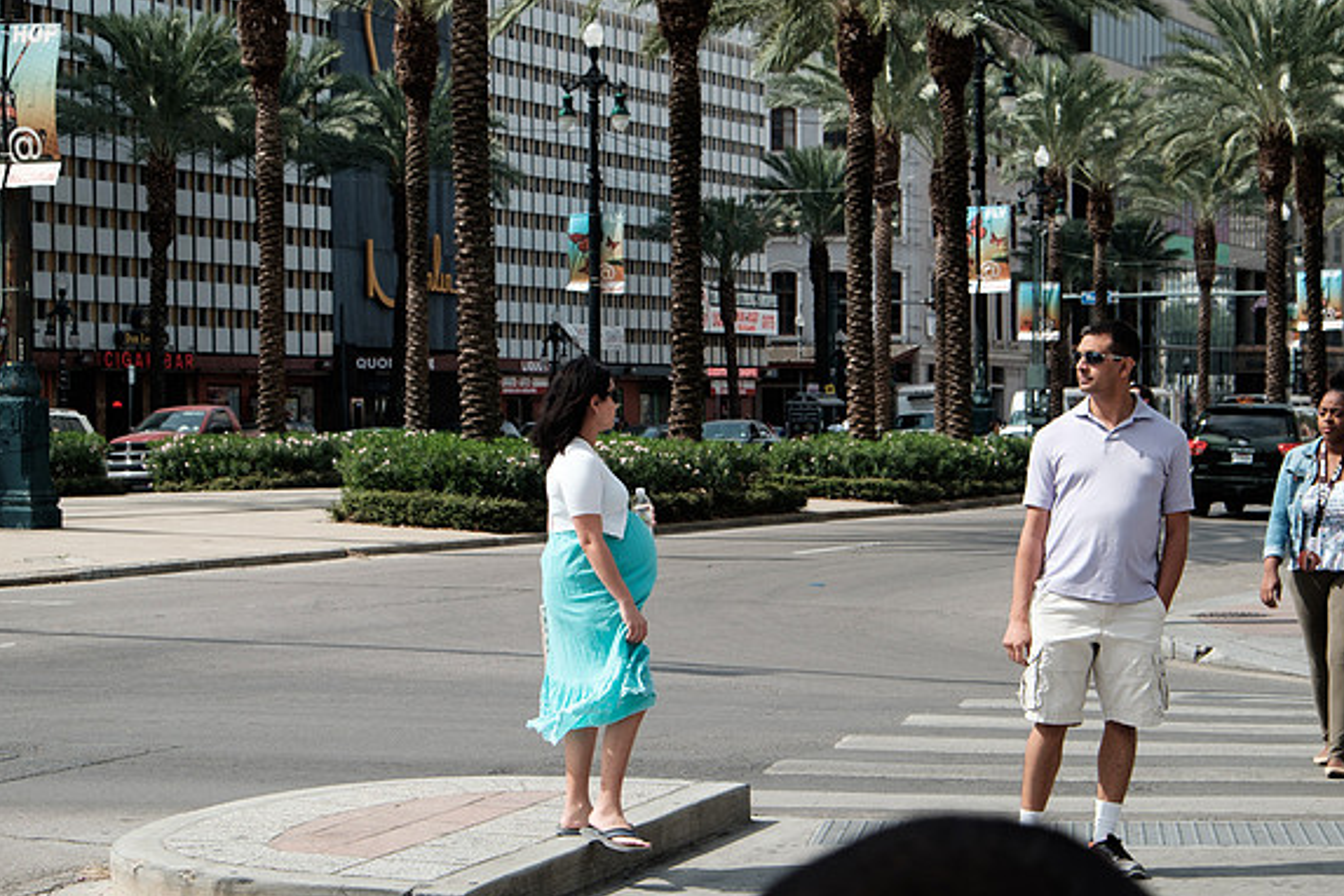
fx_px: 3136
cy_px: 449
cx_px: 673
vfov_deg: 16.3
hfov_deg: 24.2
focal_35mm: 84
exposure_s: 1/180
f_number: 8
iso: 200
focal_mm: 55
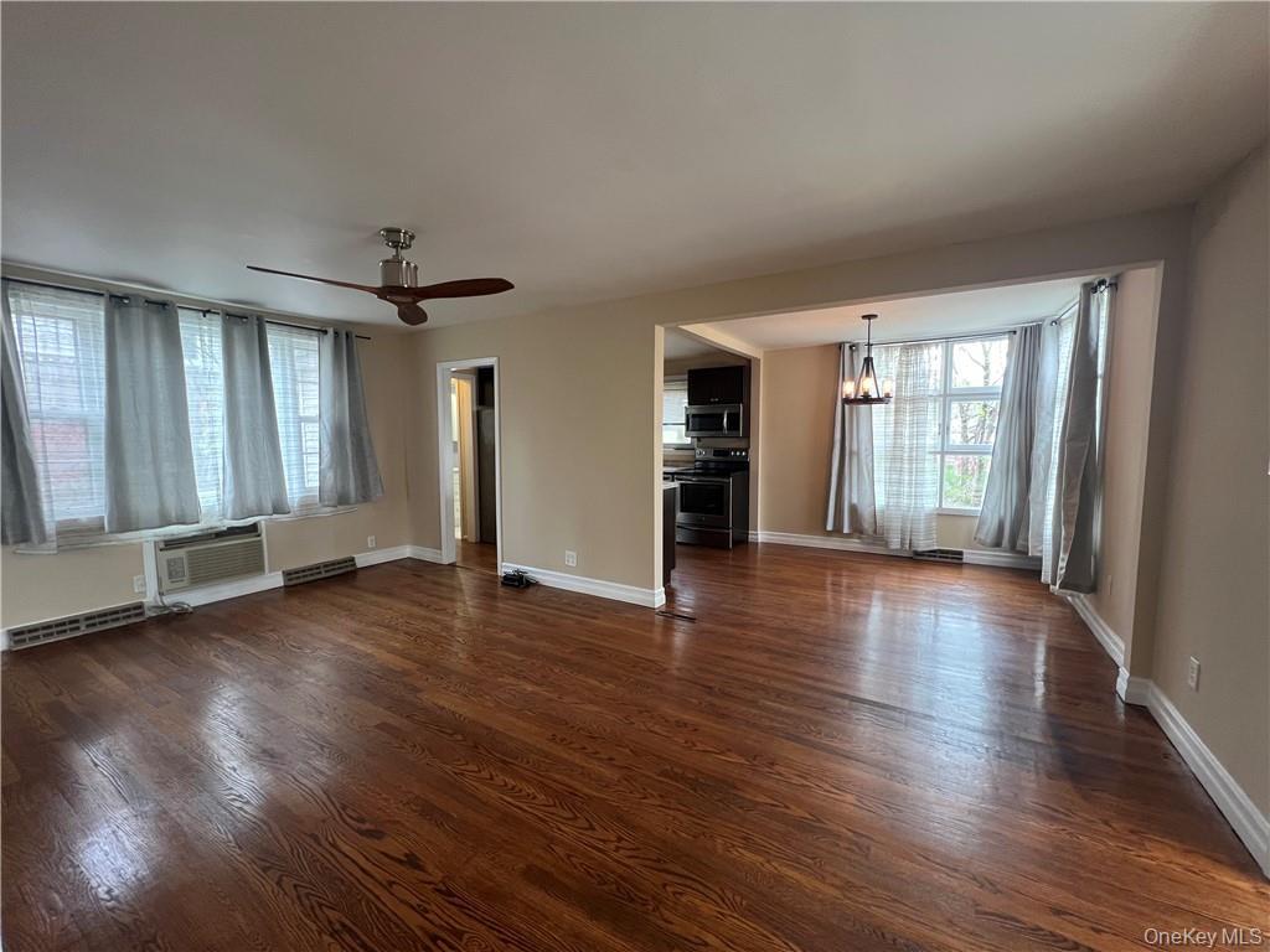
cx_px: 635
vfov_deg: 89.9
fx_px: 477
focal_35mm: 13
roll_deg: +1.2
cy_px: 476
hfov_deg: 106.2
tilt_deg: -5.1
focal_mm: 1.57
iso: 200
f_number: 1.8
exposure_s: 1/60
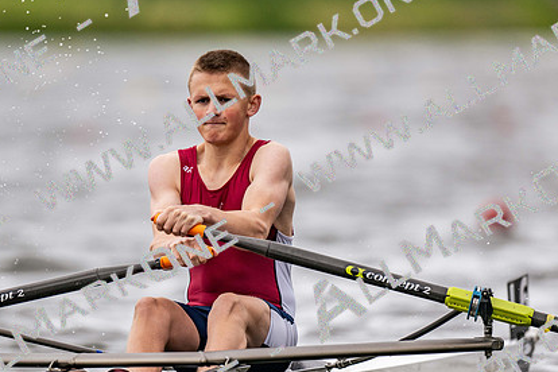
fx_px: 13034
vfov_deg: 1.6
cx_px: 198
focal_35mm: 841
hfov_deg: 2.5
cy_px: 215
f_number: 4
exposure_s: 1/2500
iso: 400
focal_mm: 600
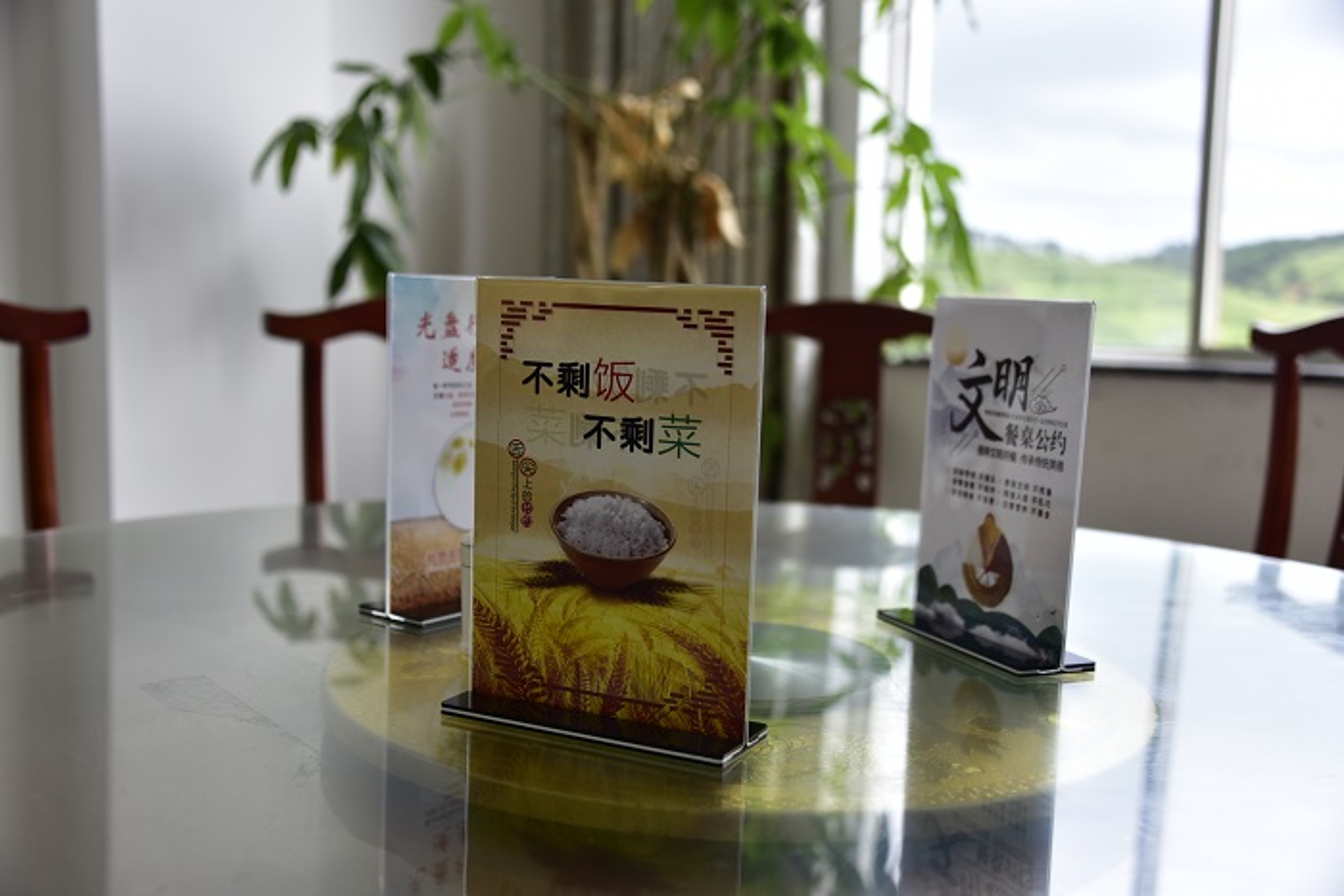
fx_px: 1419
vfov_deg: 35.1
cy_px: 448
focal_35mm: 38
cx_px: 672
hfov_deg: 50.7
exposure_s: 1/40
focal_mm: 38
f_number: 4
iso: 200
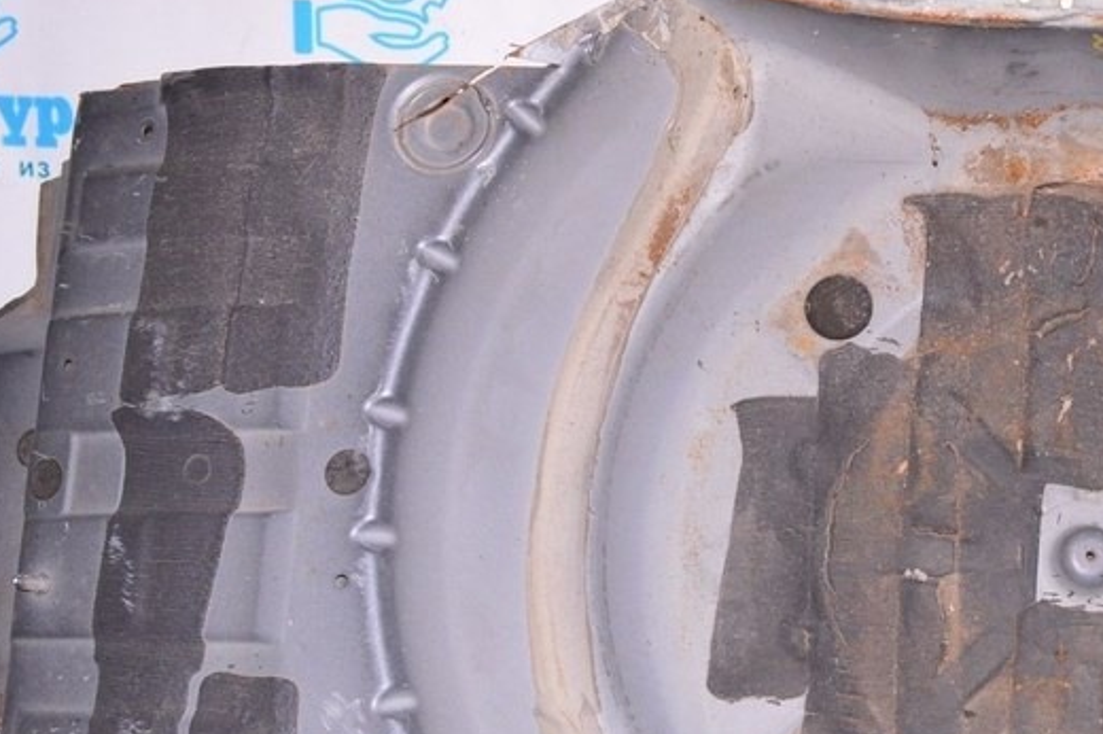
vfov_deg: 21.7
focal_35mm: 62
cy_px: 567
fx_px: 1898
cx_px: 1039
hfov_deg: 30.6
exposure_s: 1/160
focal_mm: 21
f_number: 8
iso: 1600
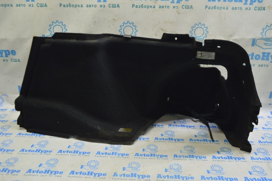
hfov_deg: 55.1
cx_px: 136
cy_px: 90
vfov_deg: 38.3
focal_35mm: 34
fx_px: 260
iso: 400
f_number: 5.6
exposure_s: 1/20
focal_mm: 23
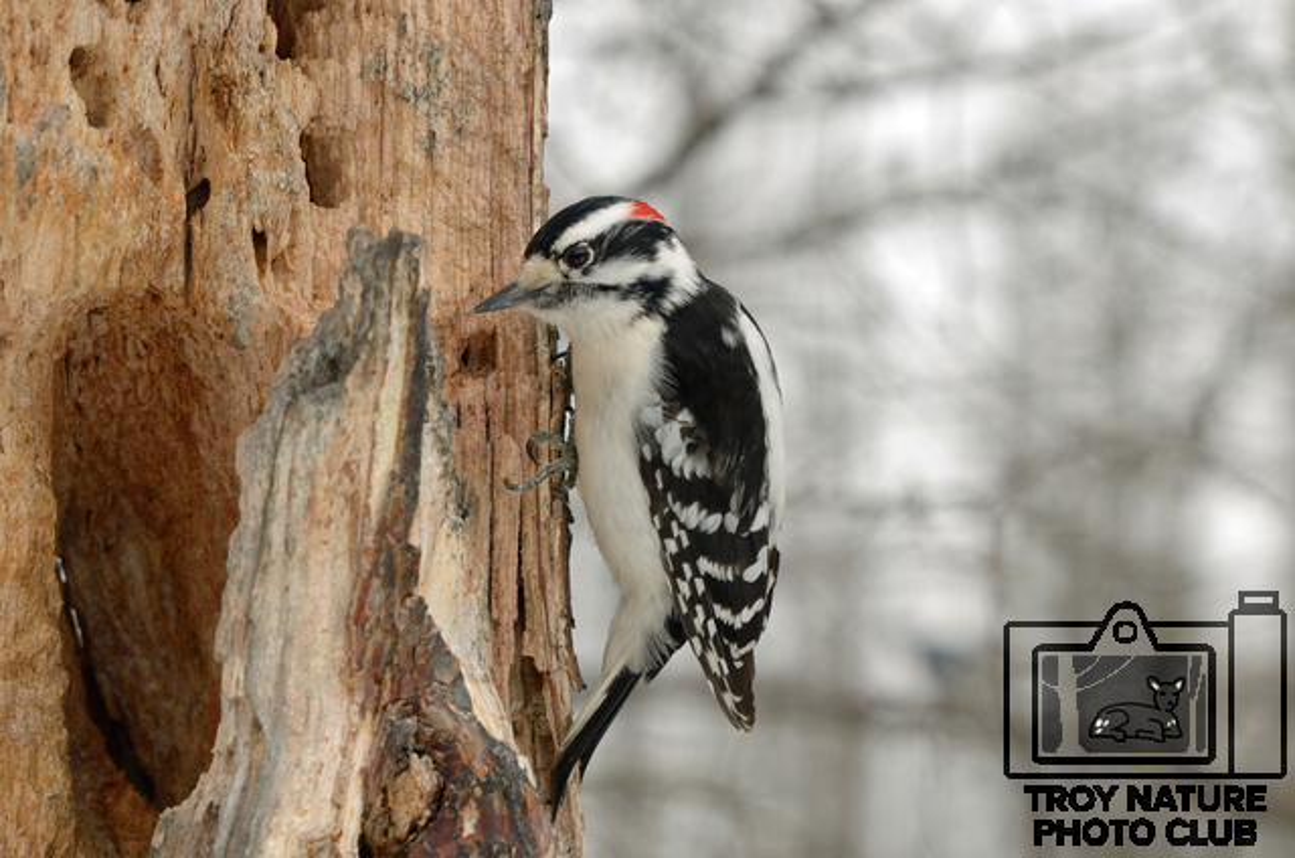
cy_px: 429
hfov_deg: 13.1
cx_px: 648
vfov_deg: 8.7
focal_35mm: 158
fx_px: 5654
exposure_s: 1/640
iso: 400
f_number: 6.3
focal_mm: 105
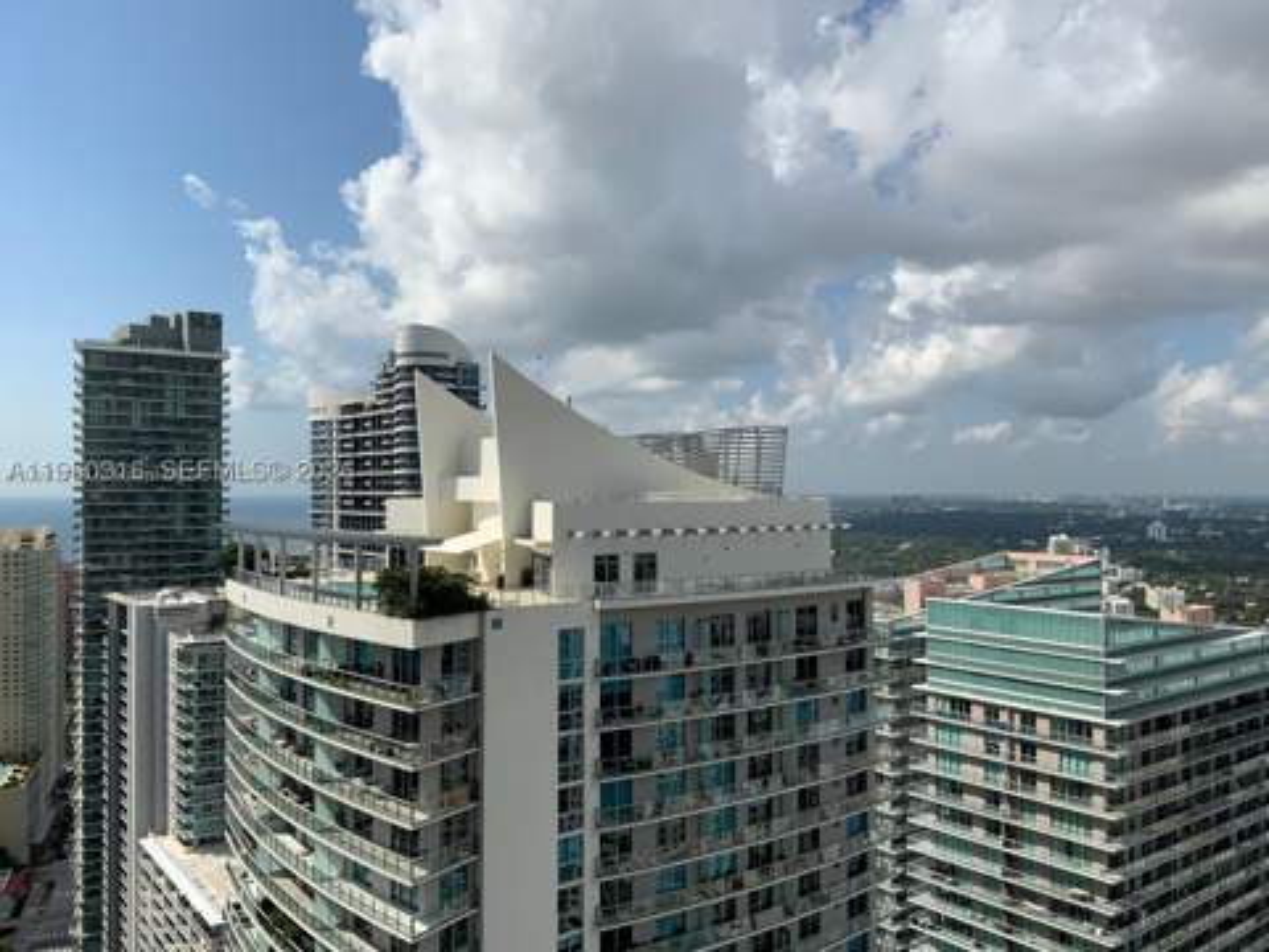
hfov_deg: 61.7
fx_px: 1063
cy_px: 476
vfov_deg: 48.2
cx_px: 634
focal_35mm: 29
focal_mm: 3
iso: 20
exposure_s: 1/4065
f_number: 1.8
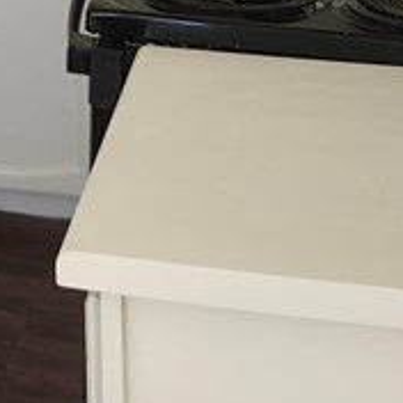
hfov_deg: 14.0
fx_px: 1554
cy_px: -263
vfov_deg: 13.6
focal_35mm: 118
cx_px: -158
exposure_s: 1/100
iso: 160
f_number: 1.8
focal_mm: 5.54
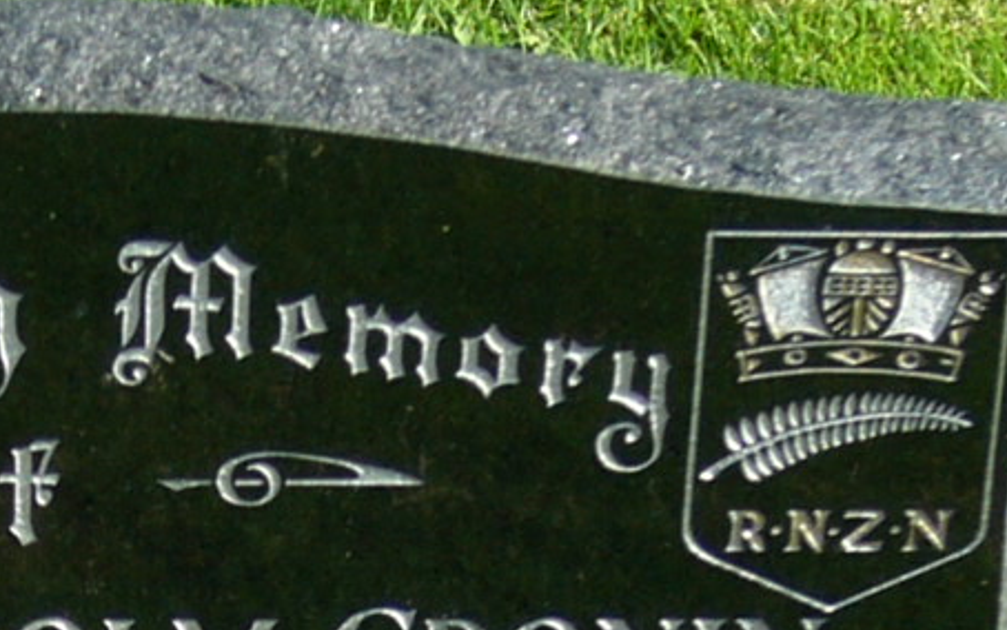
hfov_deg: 9.3
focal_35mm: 224
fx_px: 6149
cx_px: -9
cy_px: 1238
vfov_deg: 5.7
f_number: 3.7
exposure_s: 1/400
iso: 50
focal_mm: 10
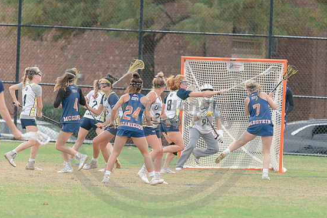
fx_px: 4868
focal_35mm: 536
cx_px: 199
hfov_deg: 3.8
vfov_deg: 2.6
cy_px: 148
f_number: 2.8
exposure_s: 1/1250
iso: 450
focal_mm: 200
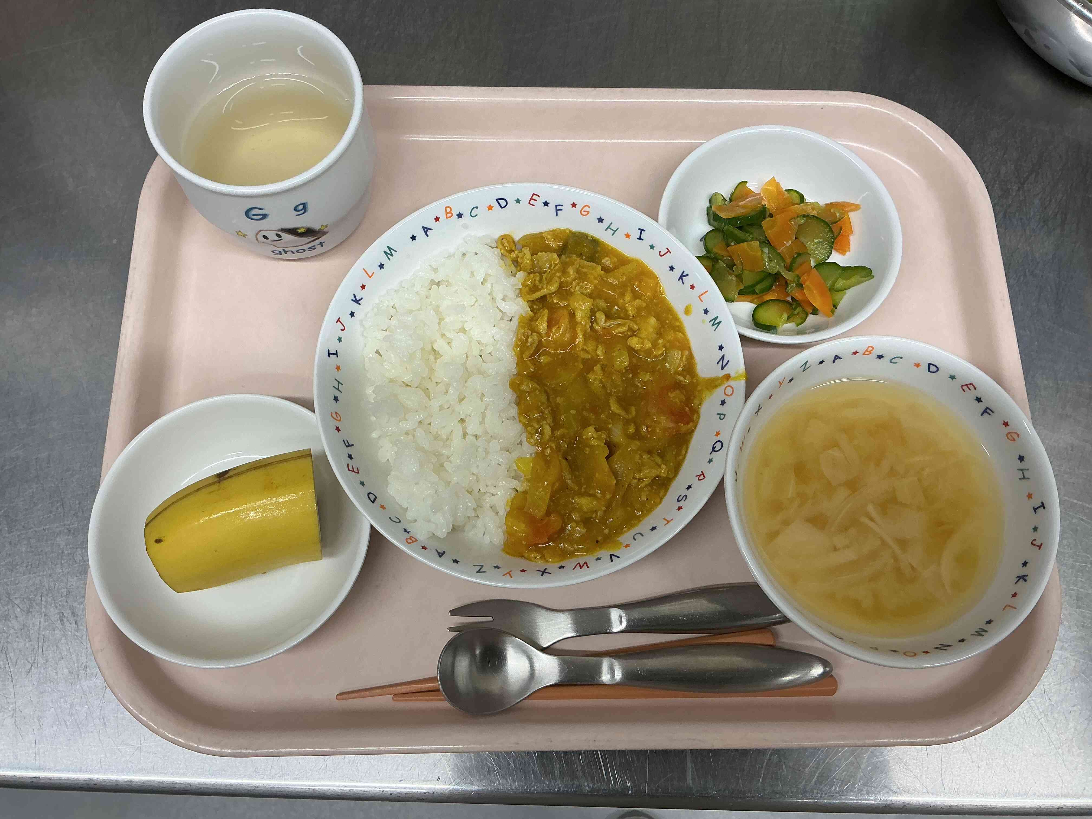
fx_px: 915
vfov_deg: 48.2
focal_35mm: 29
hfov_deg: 61.7
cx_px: 546
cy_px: 410
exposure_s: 1/60
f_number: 1.8
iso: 40
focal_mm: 3
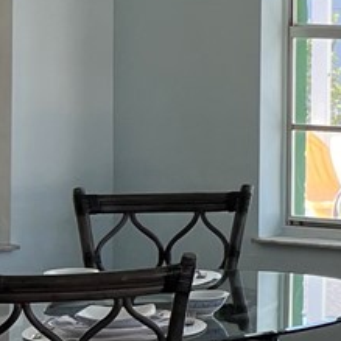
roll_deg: -0.9
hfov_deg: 8.8
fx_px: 1872
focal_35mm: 168
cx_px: 981
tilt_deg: -1.8
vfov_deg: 10.4
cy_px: 39
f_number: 1.5
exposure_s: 1/175
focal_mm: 5.7
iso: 40
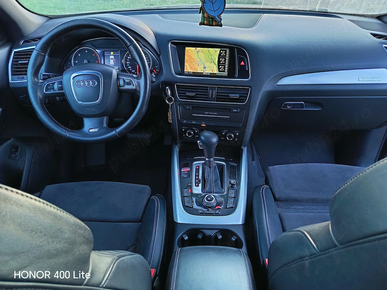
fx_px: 313
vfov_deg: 49.7
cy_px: 145
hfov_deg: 63.4
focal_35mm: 28
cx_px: 194
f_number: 1.75
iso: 1190
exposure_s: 1/33.3
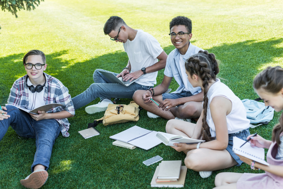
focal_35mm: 50
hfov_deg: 39.6
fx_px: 393
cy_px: 94
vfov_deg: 27.0
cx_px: 142
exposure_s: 1/1000
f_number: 3.2
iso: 400
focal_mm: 50
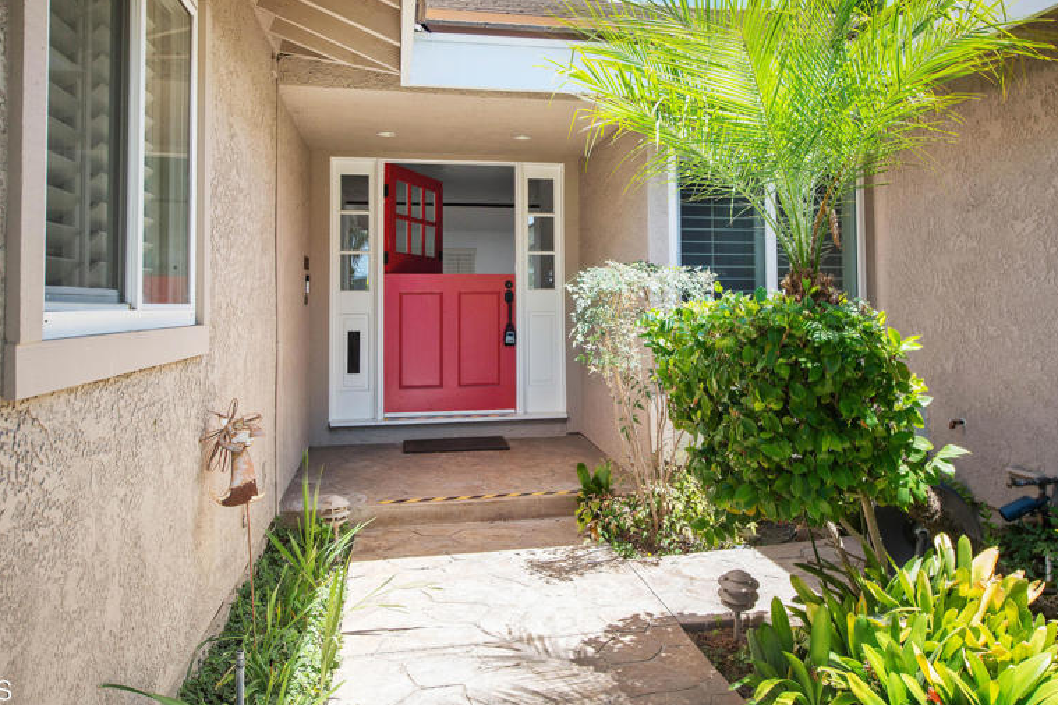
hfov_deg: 67.3
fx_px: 793
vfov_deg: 47.4
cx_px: 566
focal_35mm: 27
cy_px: 258
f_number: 5.6
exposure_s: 1/1250
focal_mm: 20
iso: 400
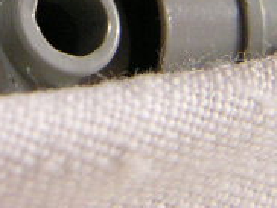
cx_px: -15
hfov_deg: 12.3
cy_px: -144
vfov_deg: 9.1
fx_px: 1266
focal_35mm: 158
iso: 200
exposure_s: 1/6
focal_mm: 7.6
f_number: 3.2
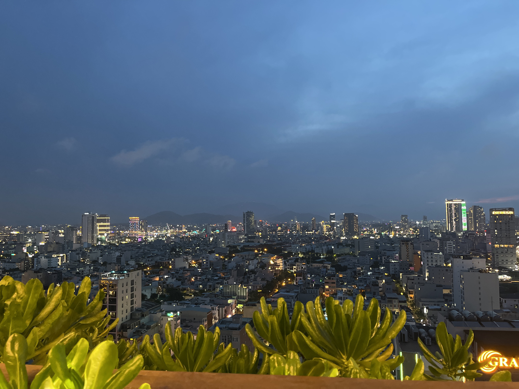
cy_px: 194
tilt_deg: +3.1
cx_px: 260
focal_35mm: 26
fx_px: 390
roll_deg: +0.7
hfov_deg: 67.3
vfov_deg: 53.1
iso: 640
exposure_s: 1/33
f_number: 1.6
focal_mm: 5.1
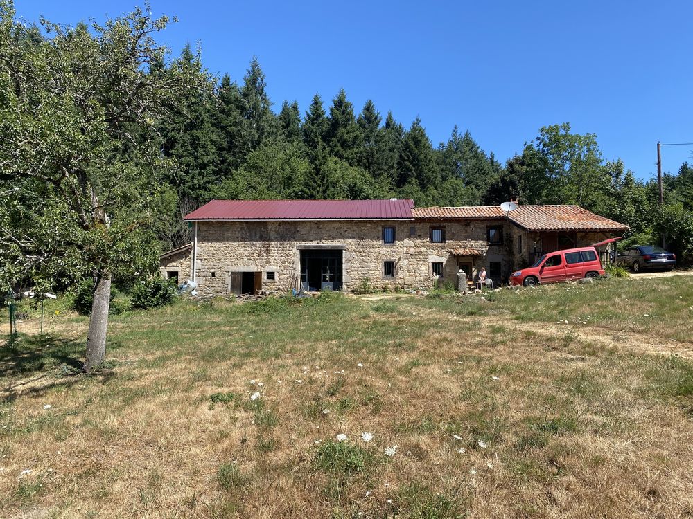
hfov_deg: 67.3
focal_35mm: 26
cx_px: 346
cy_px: 260
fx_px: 521
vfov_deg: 53.1
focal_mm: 4.25
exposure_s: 1/1754
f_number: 1.8
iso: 32
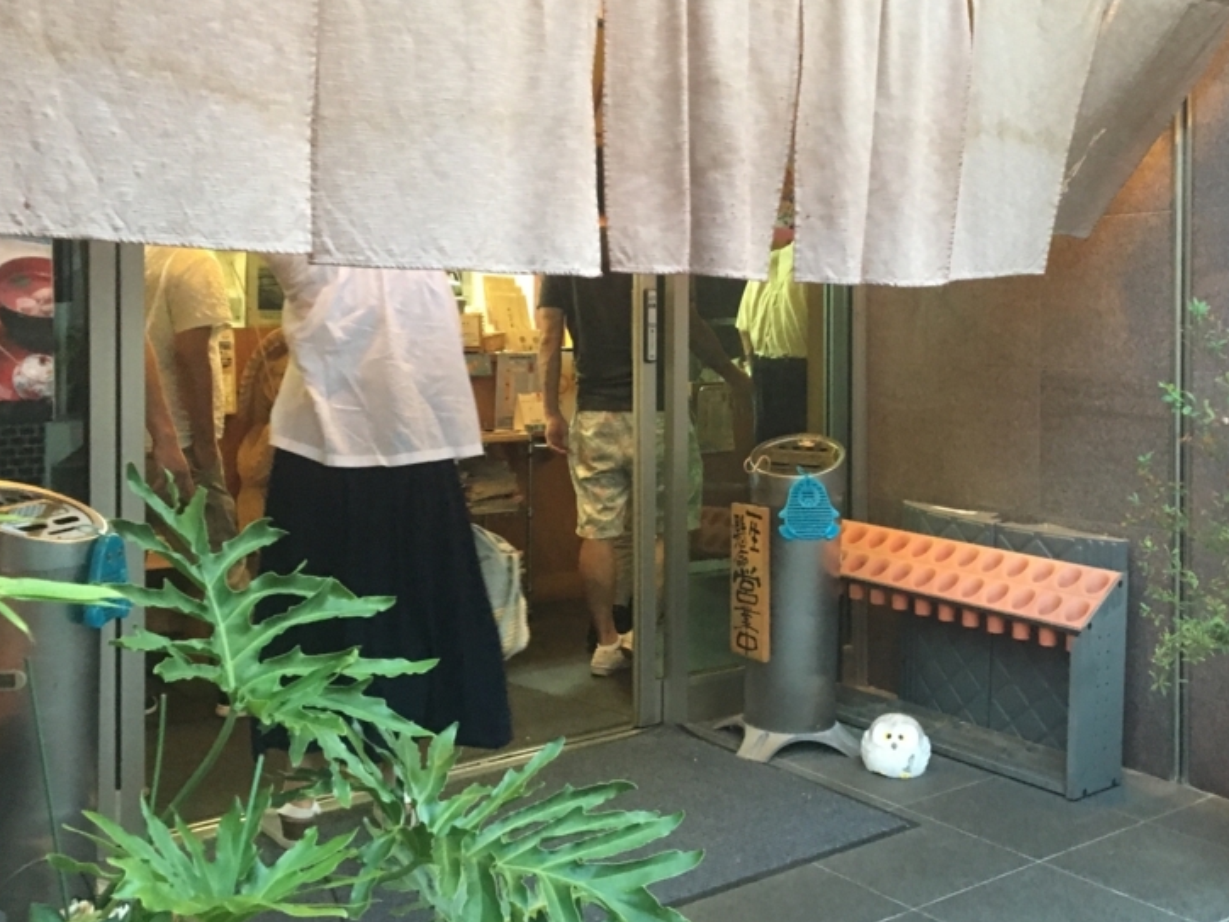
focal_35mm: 41
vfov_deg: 35.0
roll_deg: +1.4
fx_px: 1456
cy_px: 367
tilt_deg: -2.0
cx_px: 728
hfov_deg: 45.6
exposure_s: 1/24
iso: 200
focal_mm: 4.15
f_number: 2.2
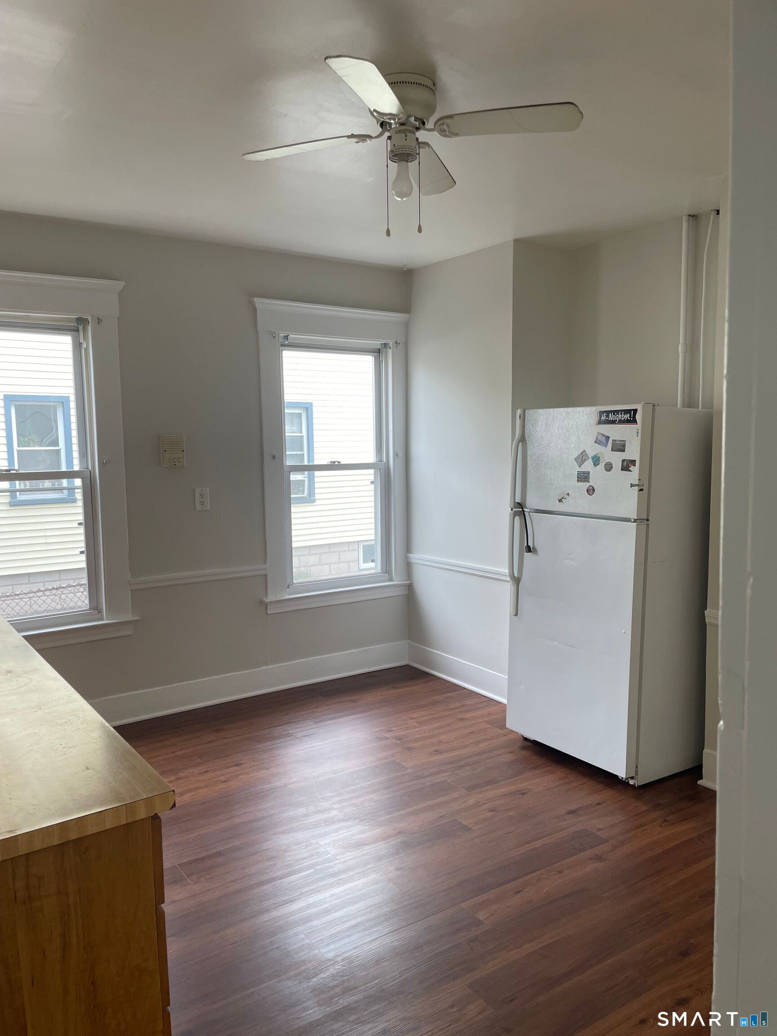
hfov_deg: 53.1
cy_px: 518
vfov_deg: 67.3
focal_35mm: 26
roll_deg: +0.8
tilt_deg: -5.9
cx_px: 388
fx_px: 778
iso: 64
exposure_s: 1/120
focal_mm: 4.2
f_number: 1.6
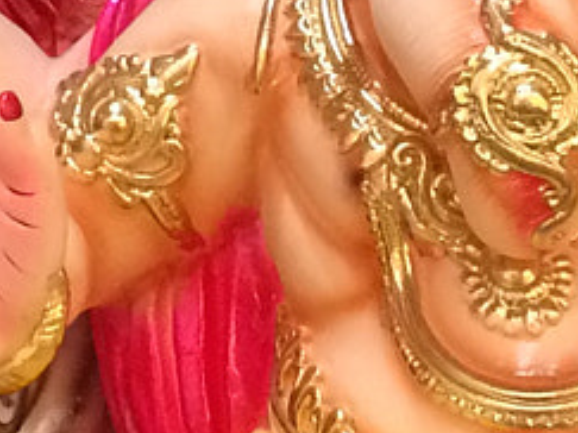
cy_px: -117
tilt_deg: -17.2
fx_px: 3188
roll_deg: -0.5
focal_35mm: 191
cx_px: 297
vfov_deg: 7.7
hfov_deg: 10.4
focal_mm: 4.15
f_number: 2.2
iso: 250
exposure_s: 1/33
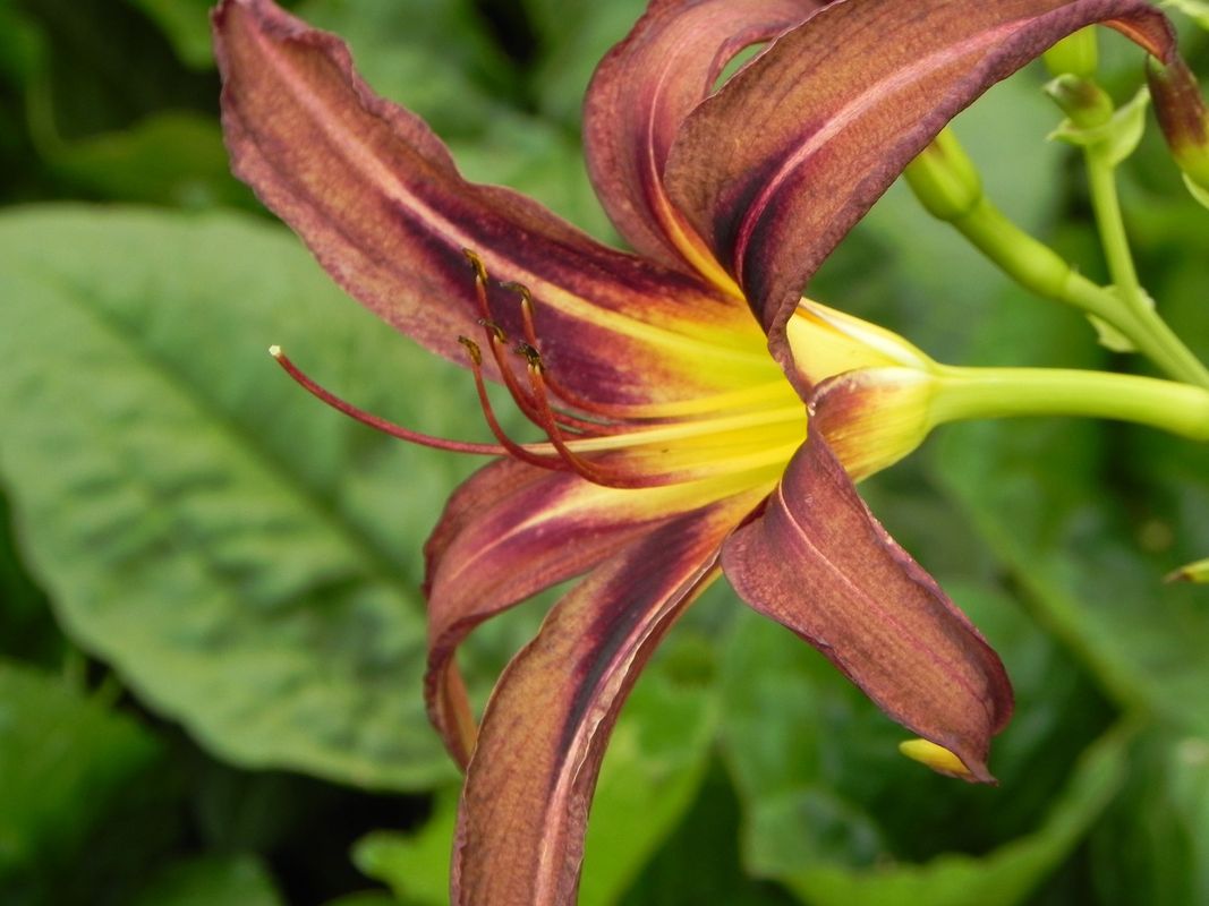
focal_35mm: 212
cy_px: 453
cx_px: 604
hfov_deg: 9.3
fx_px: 7403
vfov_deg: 7.0
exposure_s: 1/200
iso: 160
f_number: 5
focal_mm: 37.7
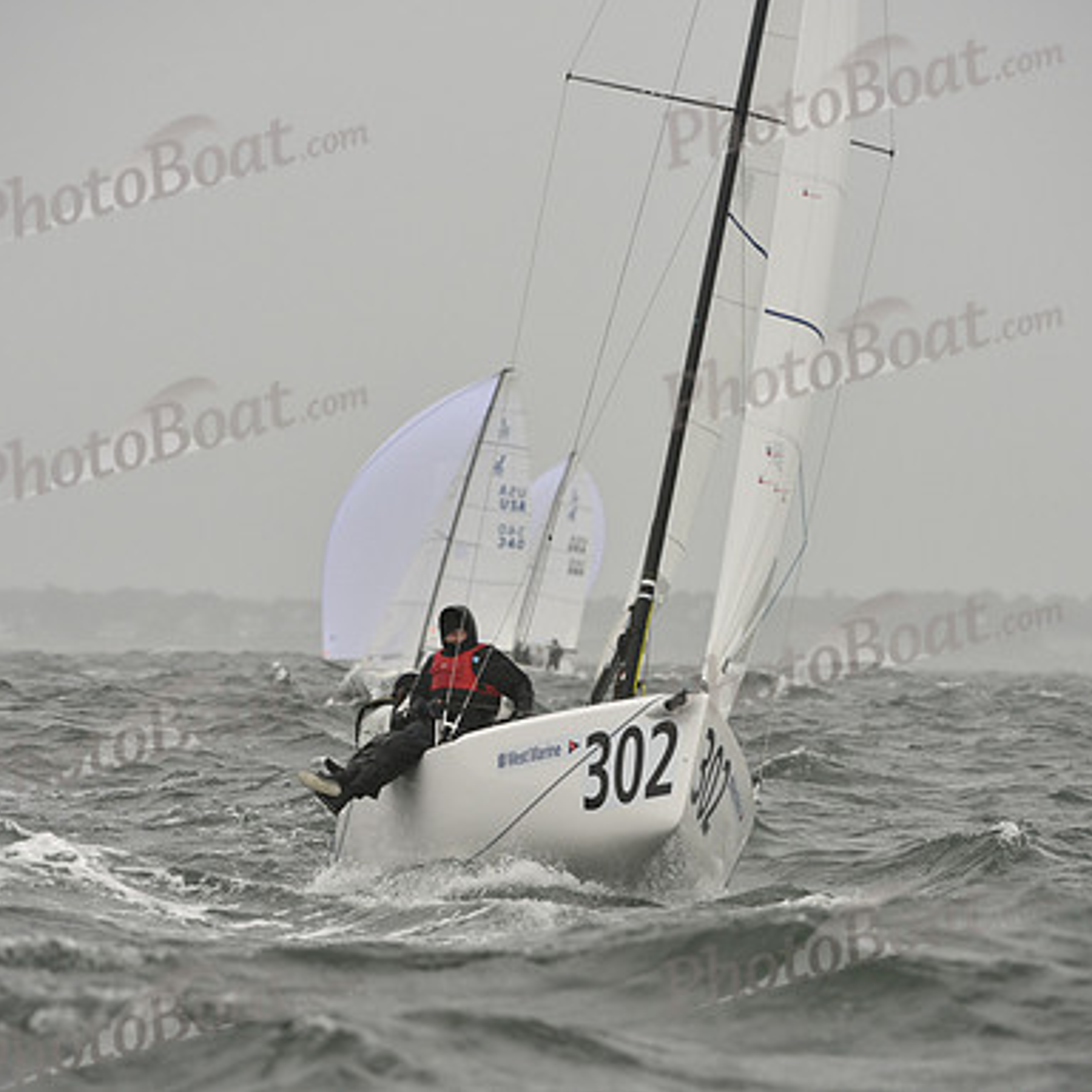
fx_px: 11457
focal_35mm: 321
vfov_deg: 5.5
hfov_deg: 5.5
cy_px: 545
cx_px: 518
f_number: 5
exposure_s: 1/1000
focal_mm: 250
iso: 400
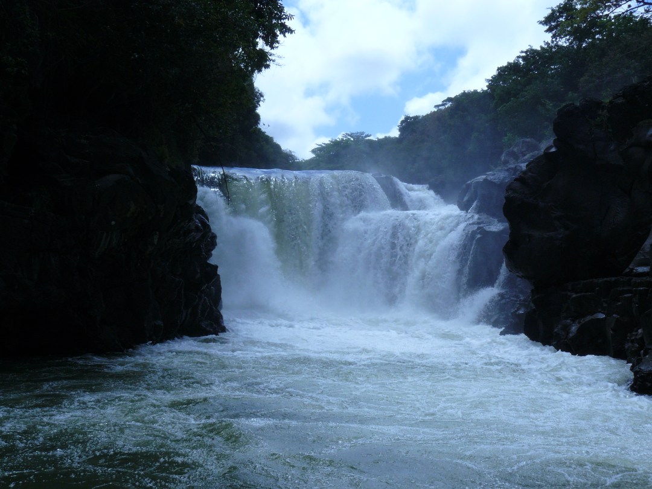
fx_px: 885
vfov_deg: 30.9
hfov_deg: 40.4
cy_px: 244
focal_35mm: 47
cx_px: 326
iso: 100
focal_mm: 7.9
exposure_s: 1/400
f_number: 7.1
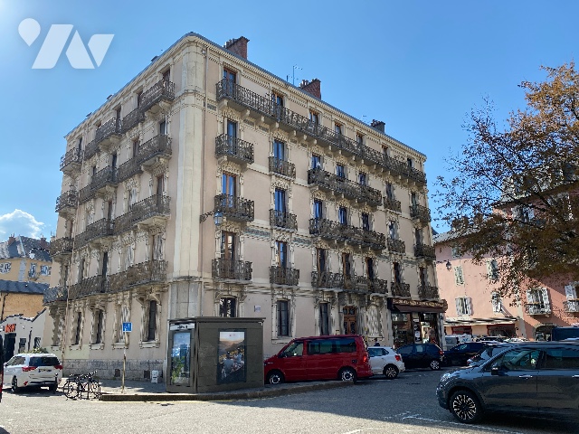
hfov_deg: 67.3
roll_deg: +1.5
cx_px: 290
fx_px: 435
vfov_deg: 53.1
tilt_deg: +15.1
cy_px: 217
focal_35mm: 26
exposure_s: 1/2028
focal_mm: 4.25
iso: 32
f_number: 1.8
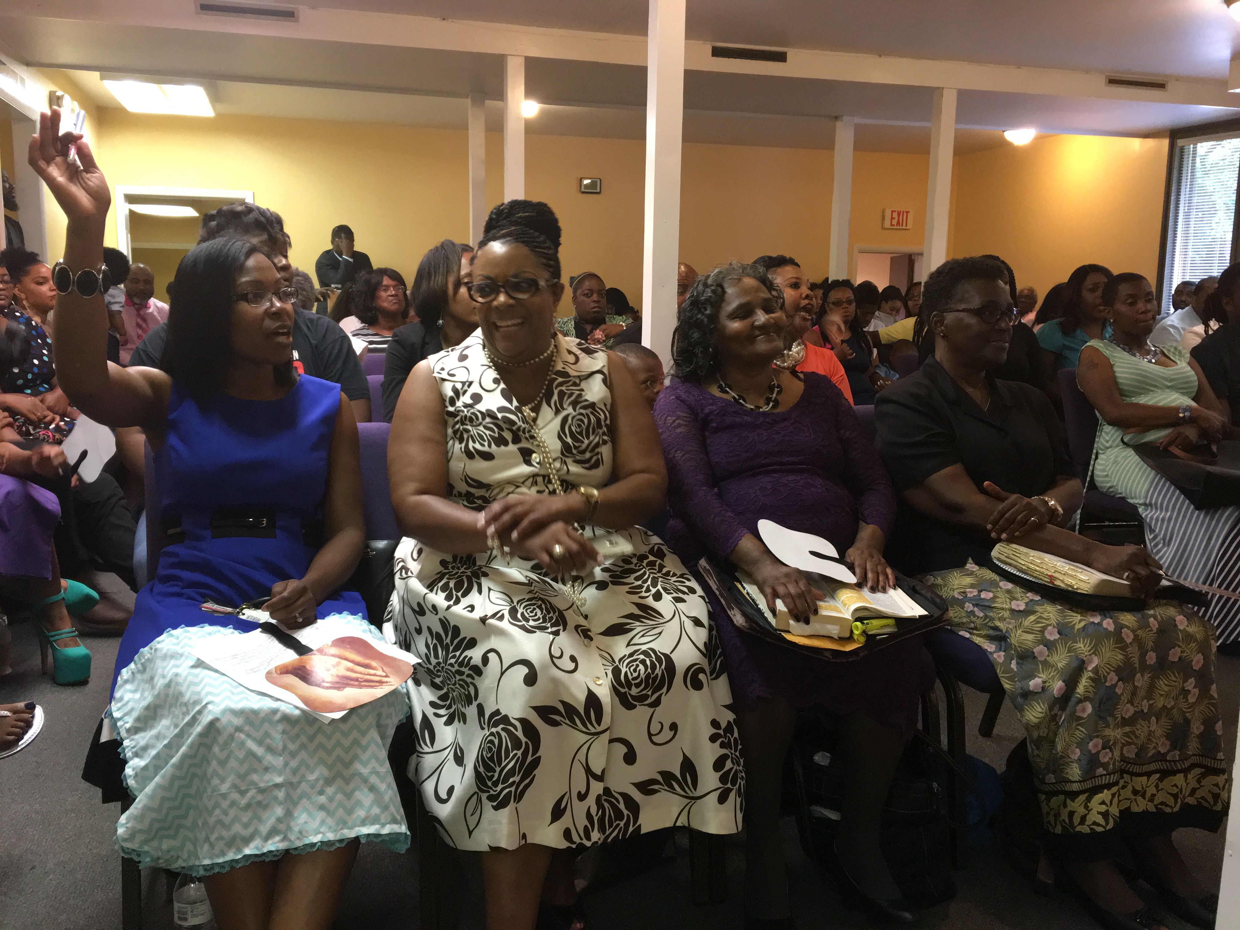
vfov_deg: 48.2
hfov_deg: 61.7
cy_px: 465
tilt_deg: -7.9
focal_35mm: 29
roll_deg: -0.6
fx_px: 1039
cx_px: 620
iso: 200
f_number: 2.2
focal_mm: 4.15
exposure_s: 1/24
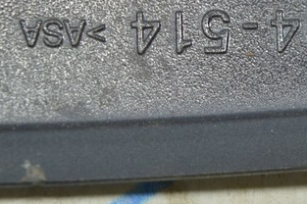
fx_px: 2172
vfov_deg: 5.4
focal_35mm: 255
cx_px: 184
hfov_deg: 8.1
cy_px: 22
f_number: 5.6
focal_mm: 52
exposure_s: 1/20
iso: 400
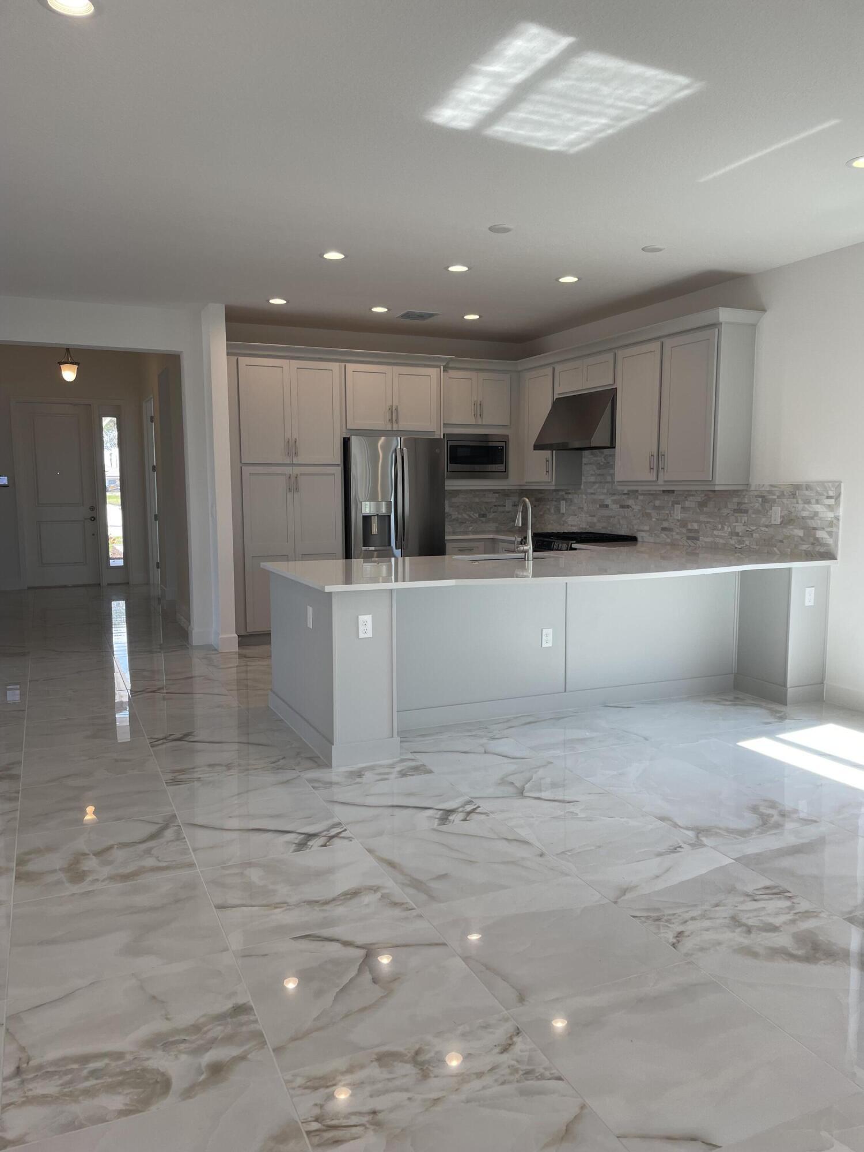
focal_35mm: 26
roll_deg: +0.7
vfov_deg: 67.3
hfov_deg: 53.1
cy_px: 576
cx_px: 432
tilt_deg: -5.3
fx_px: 865
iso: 32
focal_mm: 4.2
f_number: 1.6
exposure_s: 1/147
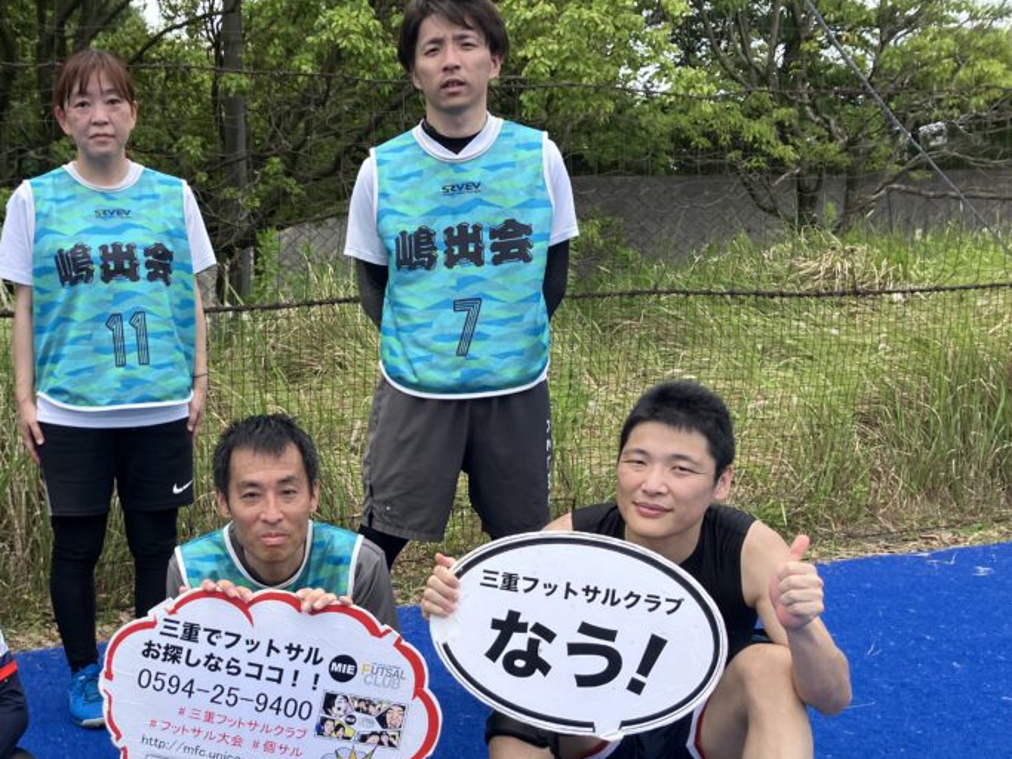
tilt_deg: -8.7
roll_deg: -1.0
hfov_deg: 43.5
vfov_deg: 34.1
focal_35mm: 42
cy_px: 482
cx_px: 261
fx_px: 1228
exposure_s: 1/1621
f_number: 1.8
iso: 32
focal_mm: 3.99
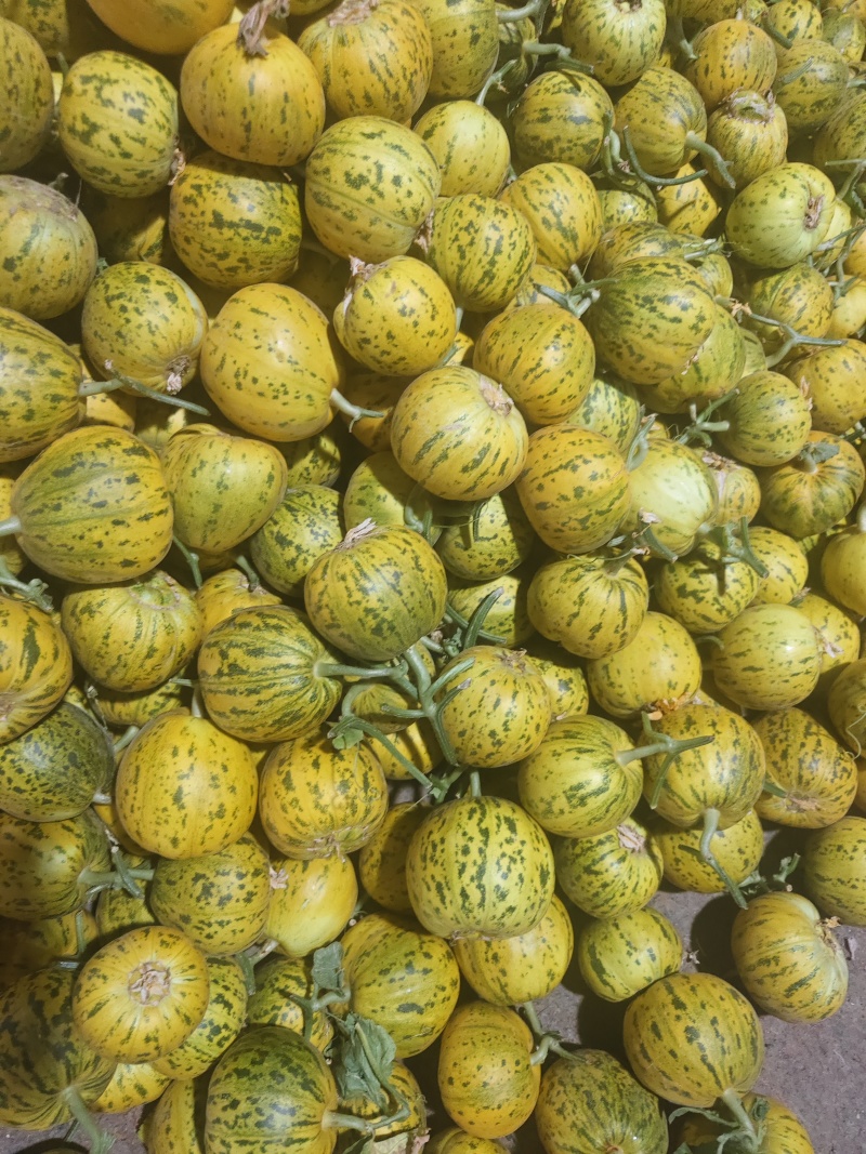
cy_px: 577
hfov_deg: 58.9
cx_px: 433
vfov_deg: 73.9
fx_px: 767
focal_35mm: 23
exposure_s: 1/50
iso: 908
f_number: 1.75
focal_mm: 8.67
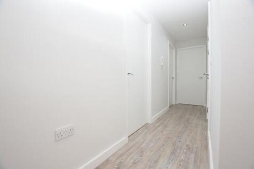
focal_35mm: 15
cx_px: 127
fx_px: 106
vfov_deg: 77.3
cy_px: 84
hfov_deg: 100.4
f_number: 5
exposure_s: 1/100
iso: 800
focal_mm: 10
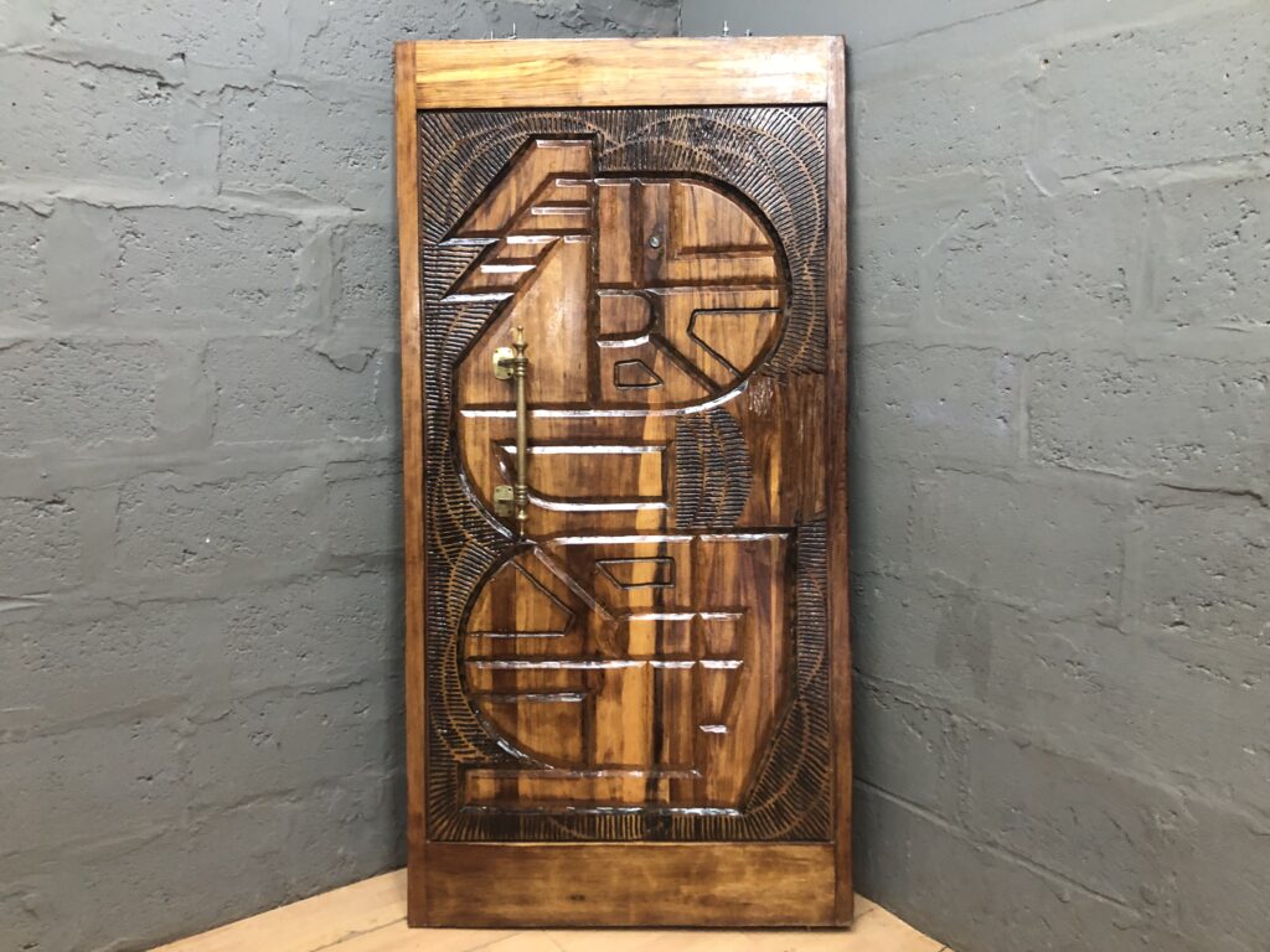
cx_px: 635
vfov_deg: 49.7
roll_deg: -0.9
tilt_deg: -7.6
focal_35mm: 28
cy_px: 476
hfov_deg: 63.4
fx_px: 1027
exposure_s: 1/13
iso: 100
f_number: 1.8
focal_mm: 3.99
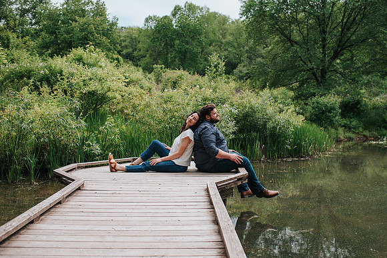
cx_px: 216
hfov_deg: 48.4
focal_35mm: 40
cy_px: 129
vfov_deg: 33.4
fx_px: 430
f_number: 3.2
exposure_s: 1/640
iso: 100
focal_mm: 35
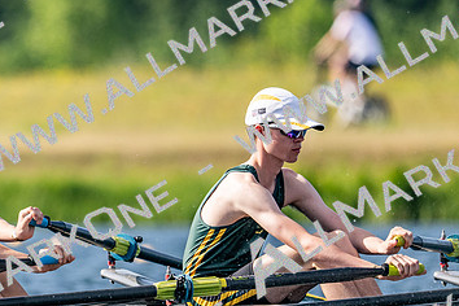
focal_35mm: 983
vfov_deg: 1.4
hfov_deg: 2.1
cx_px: 139
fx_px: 12532
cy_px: 176
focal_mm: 400
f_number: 4.5
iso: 250
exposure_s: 1/2500
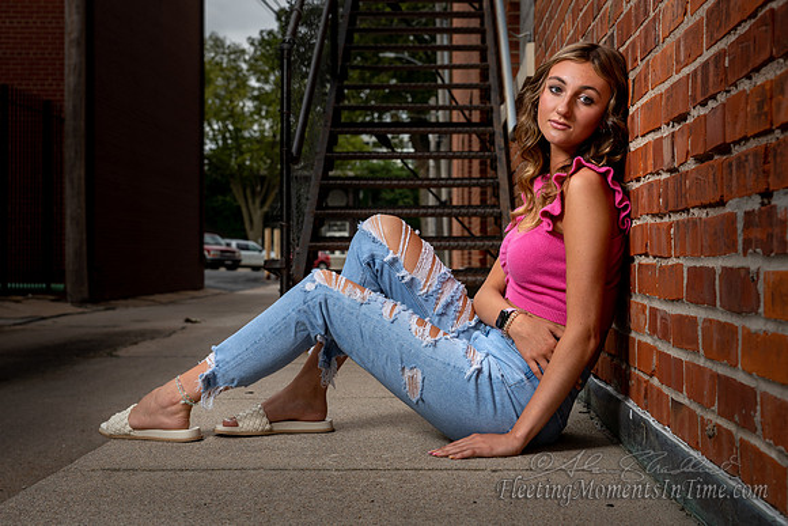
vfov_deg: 27.0
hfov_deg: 39.6
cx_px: 394
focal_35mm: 50
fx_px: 1095
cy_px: 263
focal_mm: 50
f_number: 6.3
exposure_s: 1/160
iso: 100
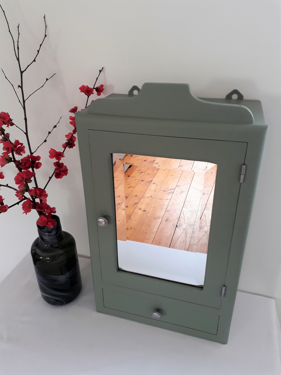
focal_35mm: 27
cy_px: 188
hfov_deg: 51.4
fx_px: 292
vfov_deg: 65.3
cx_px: 140
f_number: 1.9
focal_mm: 3.6
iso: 100
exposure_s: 1/33
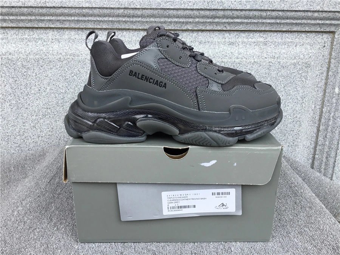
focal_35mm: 31
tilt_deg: -18.2
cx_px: 170
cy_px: 128
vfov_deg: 45.4
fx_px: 304
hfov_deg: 58.4
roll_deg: -0.5
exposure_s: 1/413
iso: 25
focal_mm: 3.3
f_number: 2.4
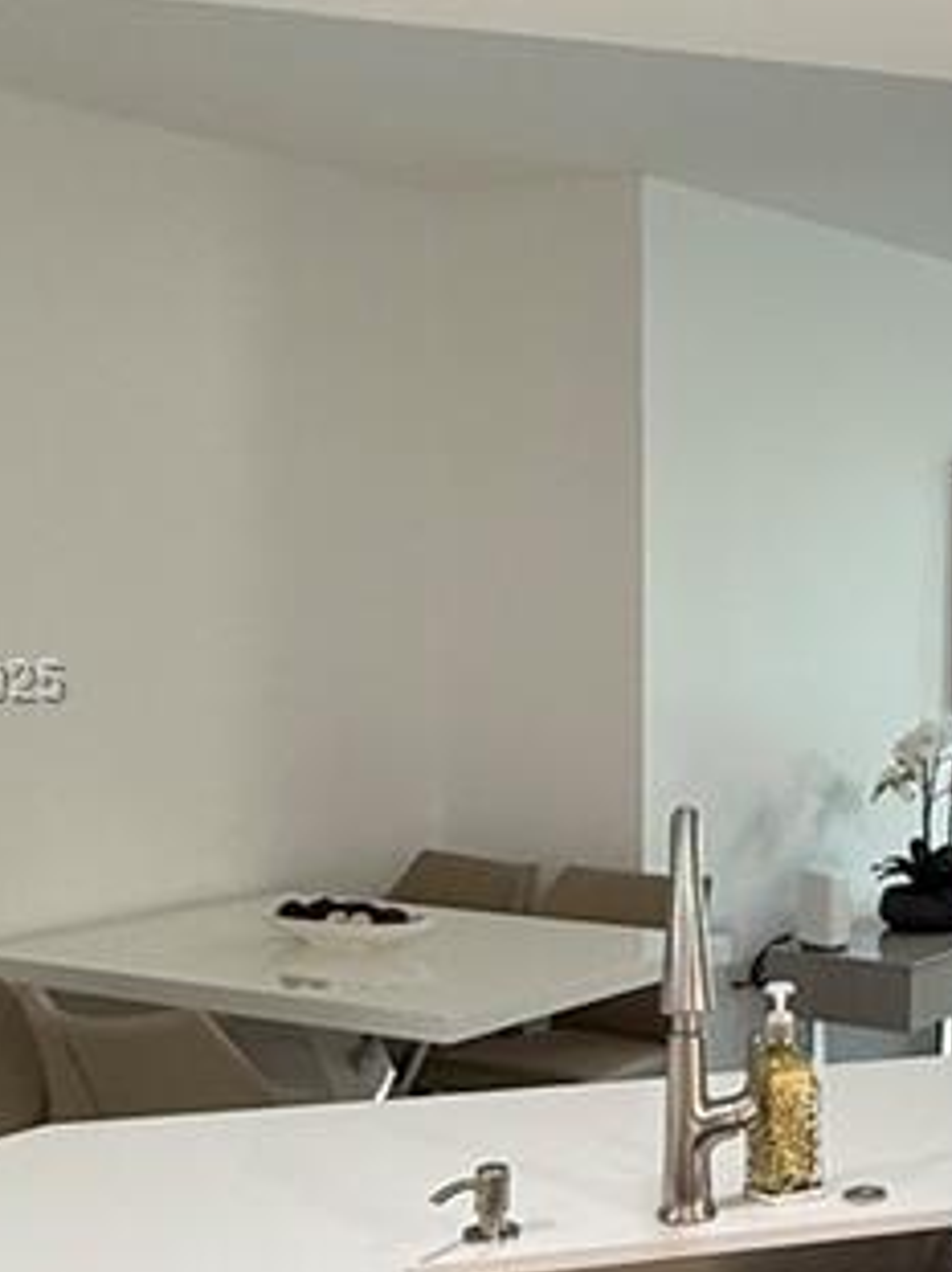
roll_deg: -1.0
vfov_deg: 35.5
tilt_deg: -3.6
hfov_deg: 24.4
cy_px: 683
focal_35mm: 54
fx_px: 1981
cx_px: 1152
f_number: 2.2
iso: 200
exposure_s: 1/120
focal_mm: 2.22
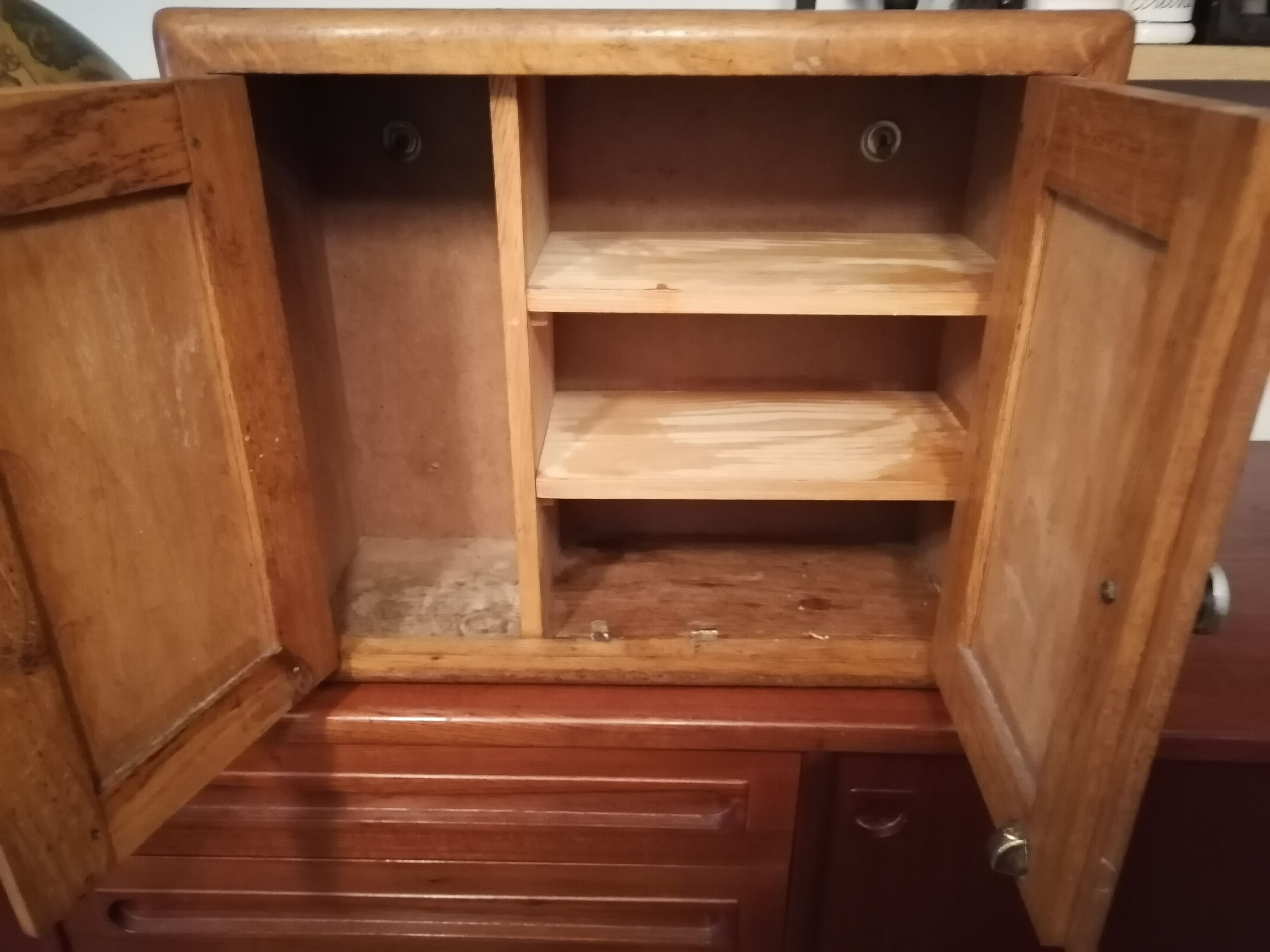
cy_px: 476
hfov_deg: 65.3
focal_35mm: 27
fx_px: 991
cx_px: 635
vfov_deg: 51.4
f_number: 1.8
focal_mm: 5.3
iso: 2000
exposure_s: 1/14.3
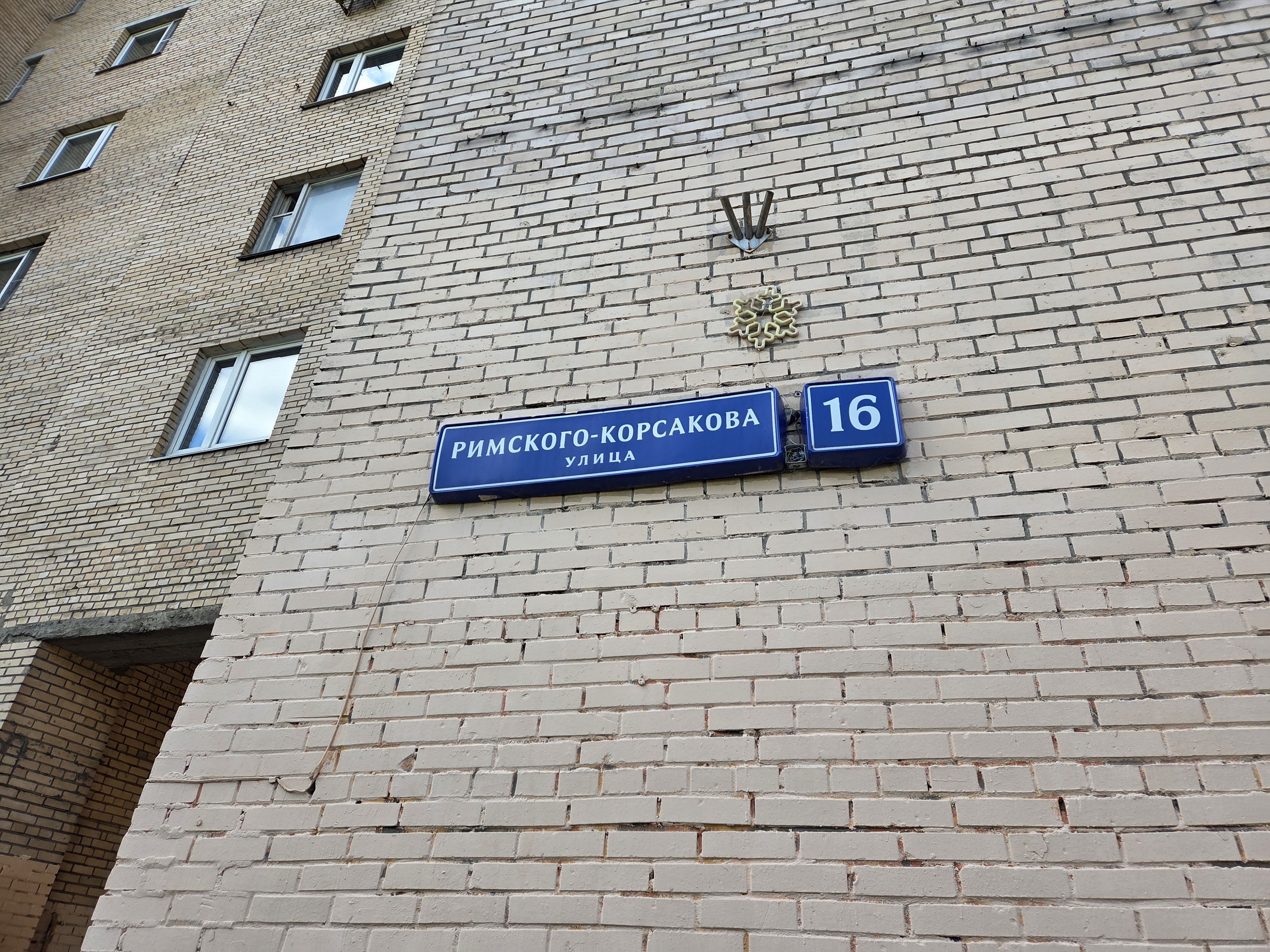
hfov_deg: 73.9
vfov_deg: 58.9
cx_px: 635
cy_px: 476
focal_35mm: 23
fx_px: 844
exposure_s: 1/852
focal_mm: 5.4
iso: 80
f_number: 1.8
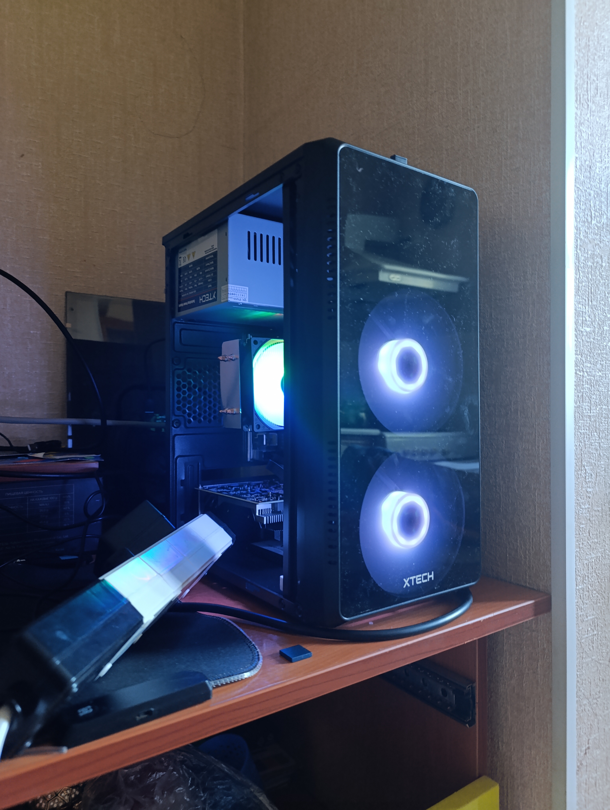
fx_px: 539
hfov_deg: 59.0
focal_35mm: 23
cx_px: 305
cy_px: 405
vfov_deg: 73.8
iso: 1250
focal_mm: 6.14
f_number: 1.6
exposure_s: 1/25
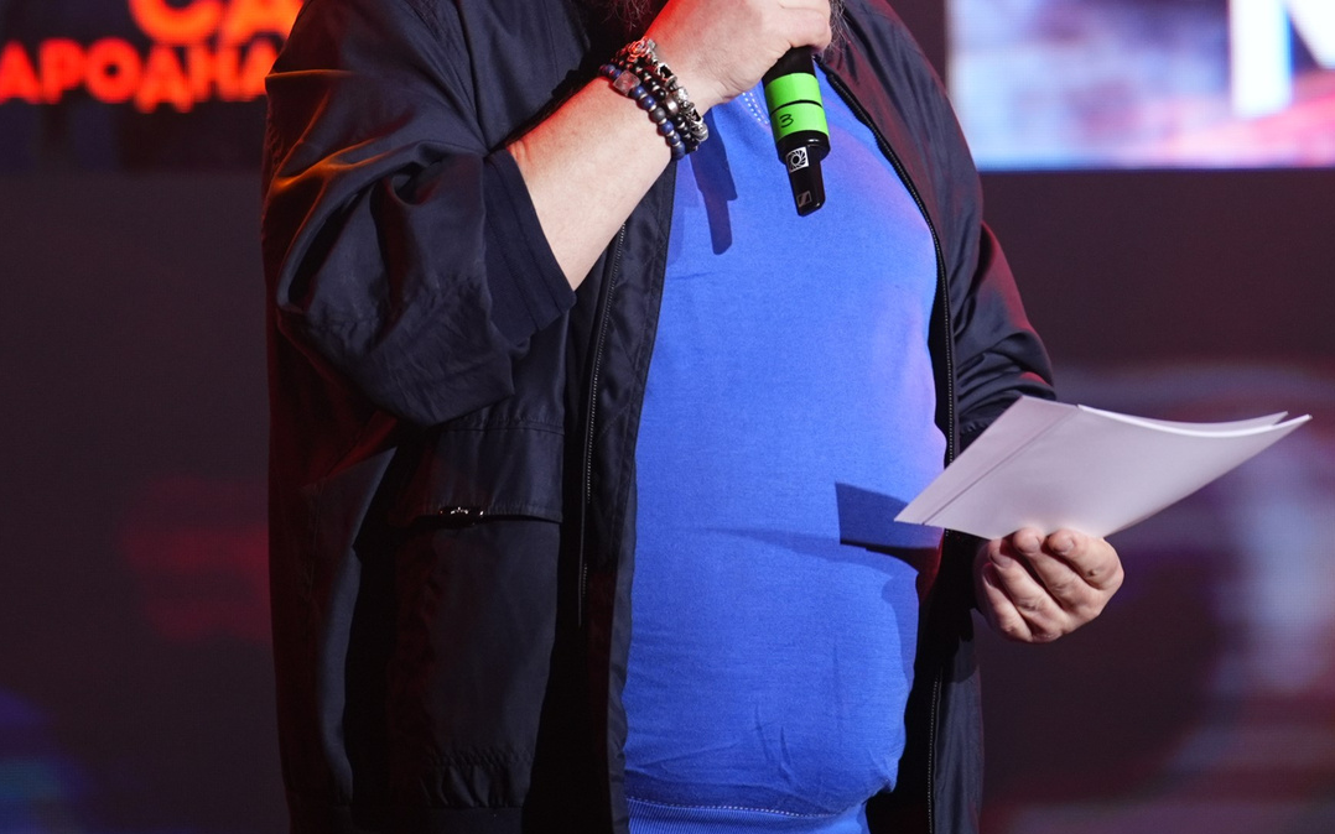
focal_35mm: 484
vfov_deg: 2.7
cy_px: -181
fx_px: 17611
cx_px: 816
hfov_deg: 4.3
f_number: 2.8
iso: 1000
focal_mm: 200
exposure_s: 1/200
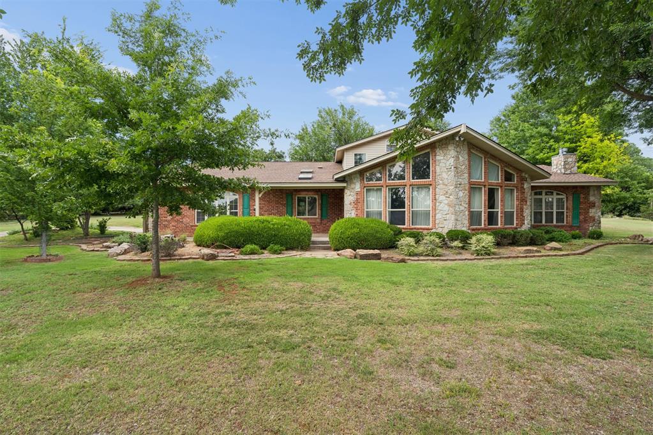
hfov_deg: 96.7
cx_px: 326
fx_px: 290
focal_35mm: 16
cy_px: 218
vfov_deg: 73.7
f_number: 8
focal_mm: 16
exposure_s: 1/160
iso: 200
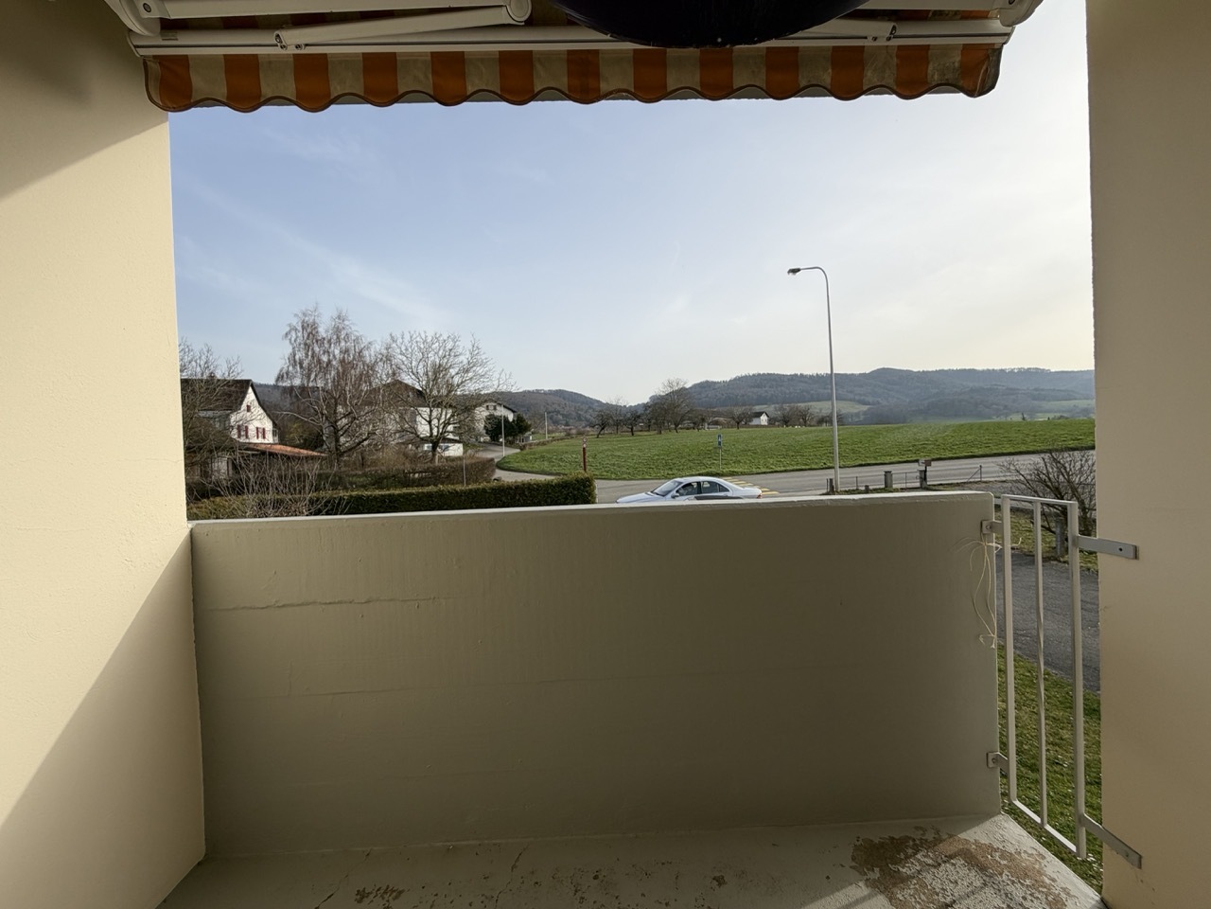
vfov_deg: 85.7
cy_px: 454
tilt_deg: +0.3
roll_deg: +1.5
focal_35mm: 14
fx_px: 490
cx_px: 606
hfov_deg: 102.1
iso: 20
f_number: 2.2
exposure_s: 1/789
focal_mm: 2.22
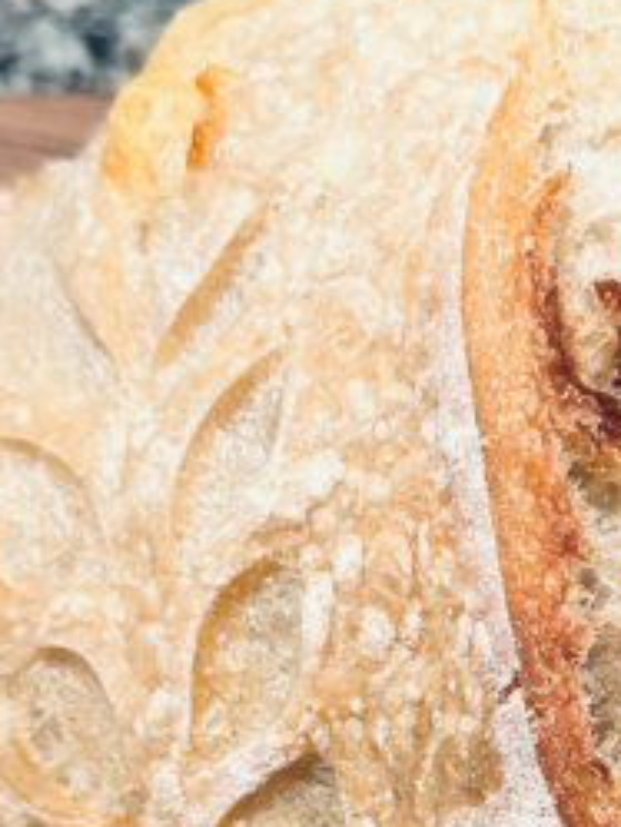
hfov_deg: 16.2
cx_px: 644
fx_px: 2127
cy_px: 795
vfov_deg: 21.4
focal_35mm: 89
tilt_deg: -69.3
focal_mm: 6.86
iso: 500
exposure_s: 1/60
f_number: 1.78
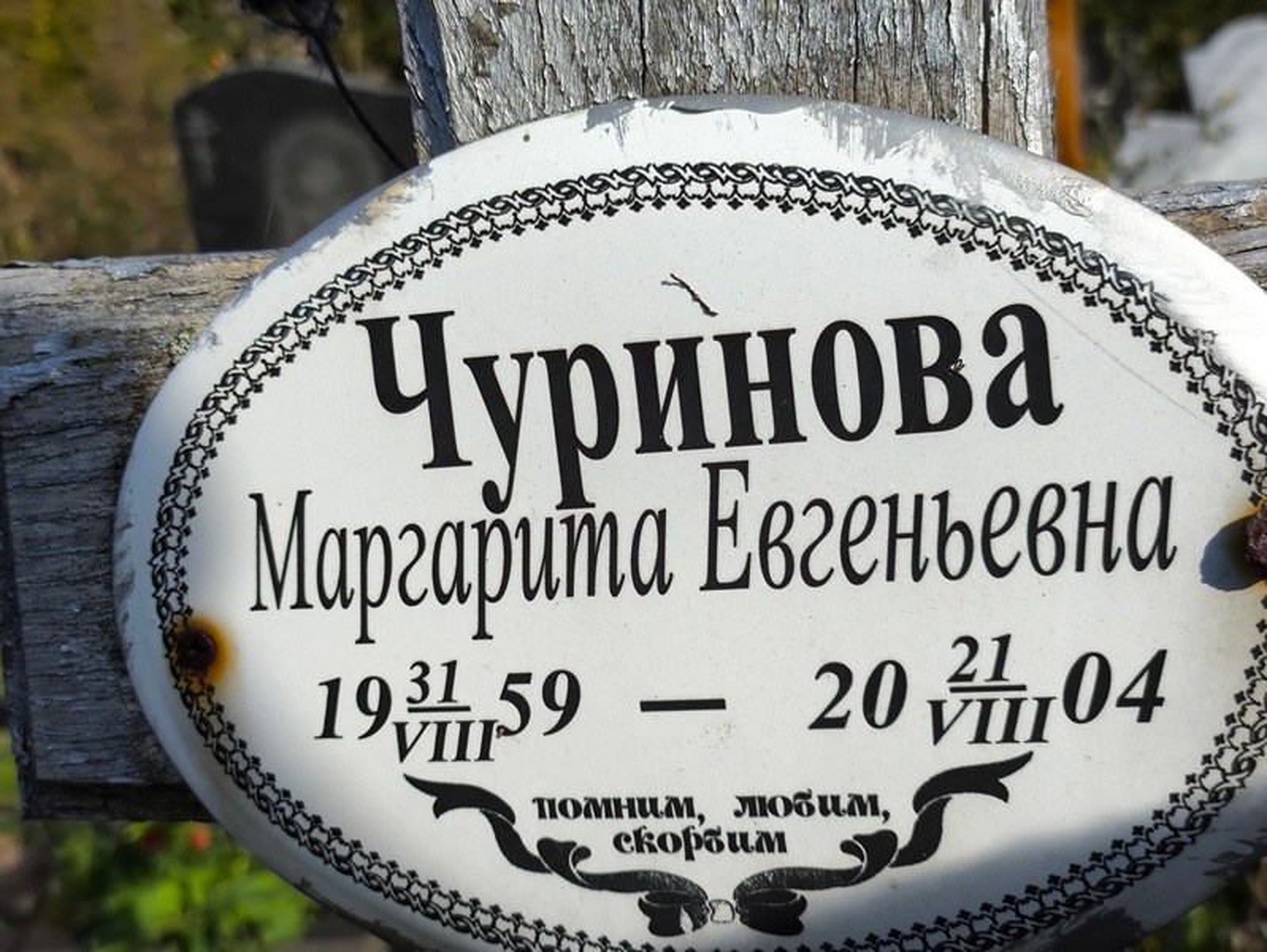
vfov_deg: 29.1
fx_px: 1831
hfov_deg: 38.2
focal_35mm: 50
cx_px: 634
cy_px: 476
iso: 50
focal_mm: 4.71
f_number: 1.7
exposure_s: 1/1118
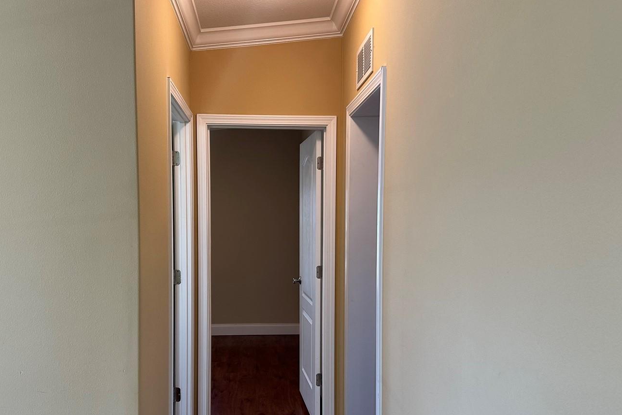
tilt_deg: -2.8
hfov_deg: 60.2
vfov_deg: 42.2
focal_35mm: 31
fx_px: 536
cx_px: 284
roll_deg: -0.7
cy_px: 241
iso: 160
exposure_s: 1/120
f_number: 1.78
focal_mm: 6.86
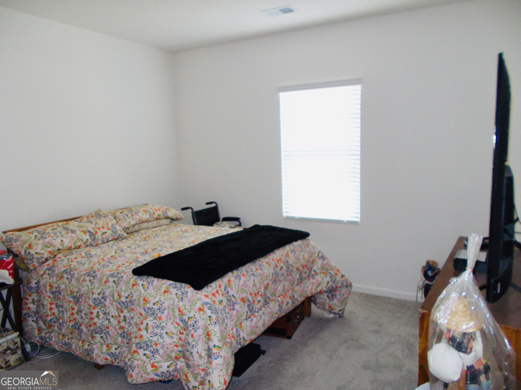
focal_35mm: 26
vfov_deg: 53.1
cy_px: 195
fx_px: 391
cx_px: 260
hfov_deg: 67.3
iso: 220
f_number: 3.2
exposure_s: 1/25
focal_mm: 4.6
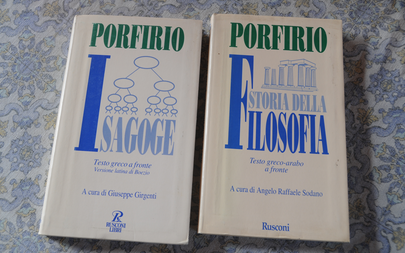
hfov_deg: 49.3
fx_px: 442
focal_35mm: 40
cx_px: 203
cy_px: 133
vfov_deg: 32.0
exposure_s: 1/80
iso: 200
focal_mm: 26
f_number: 4.5
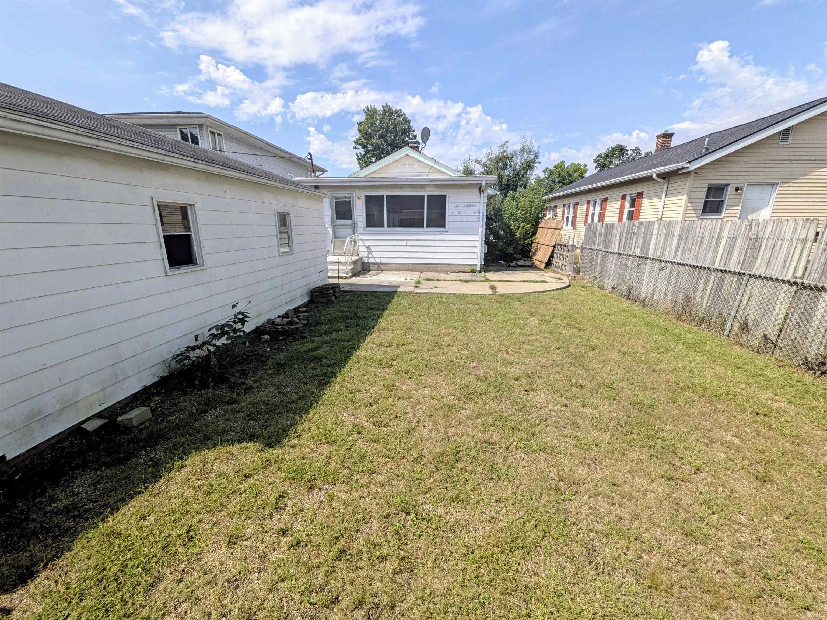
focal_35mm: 14
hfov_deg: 102.1
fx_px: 334
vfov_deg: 85.7
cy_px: 310
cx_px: 414
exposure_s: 1/2188
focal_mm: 1.85
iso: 48
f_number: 2.2
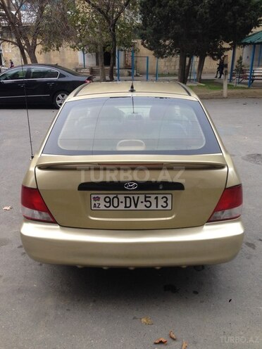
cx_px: 131
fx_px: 333
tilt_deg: -18.2
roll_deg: -1.2
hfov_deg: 42.9
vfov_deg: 55.4
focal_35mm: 33
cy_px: 174
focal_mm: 4.12
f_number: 2.4
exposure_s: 1/20
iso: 64
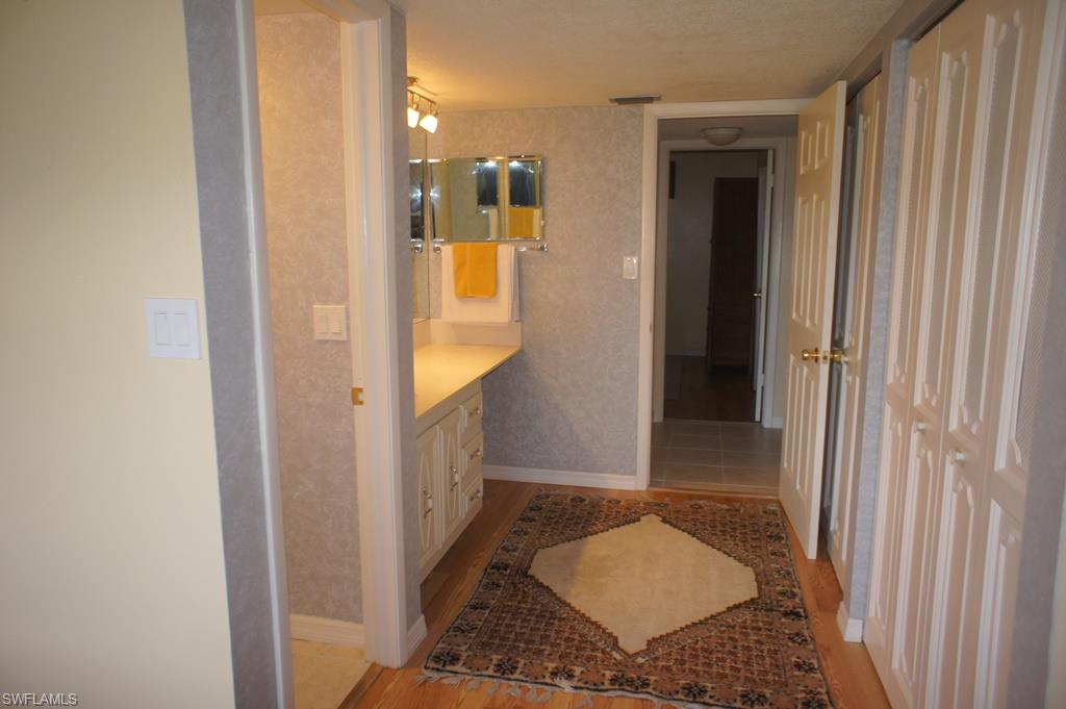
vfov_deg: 53.1
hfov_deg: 73.8
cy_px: 354
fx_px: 710
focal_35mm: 24
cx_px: 533
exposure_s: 1/80
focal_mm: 16
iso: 200
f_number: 3.2
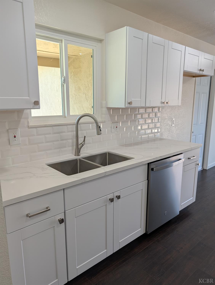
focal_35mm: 24
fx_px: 198
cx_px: 108
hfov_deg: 56.9
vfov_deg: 71.5
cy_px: 142
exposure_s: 1/60
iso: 26
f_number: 1.68
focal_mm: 6.9
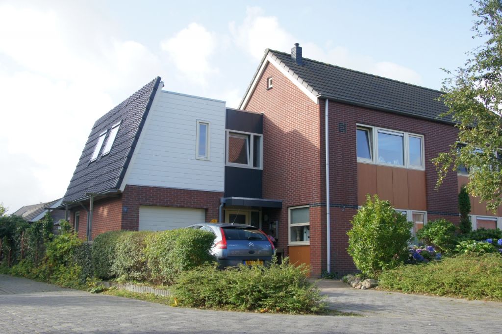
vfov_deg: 34.2
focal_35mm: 39
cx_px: 251
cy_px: 167
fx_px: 544
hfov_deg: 49.6
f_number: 11
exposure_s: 1/160
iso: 400
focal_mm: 26
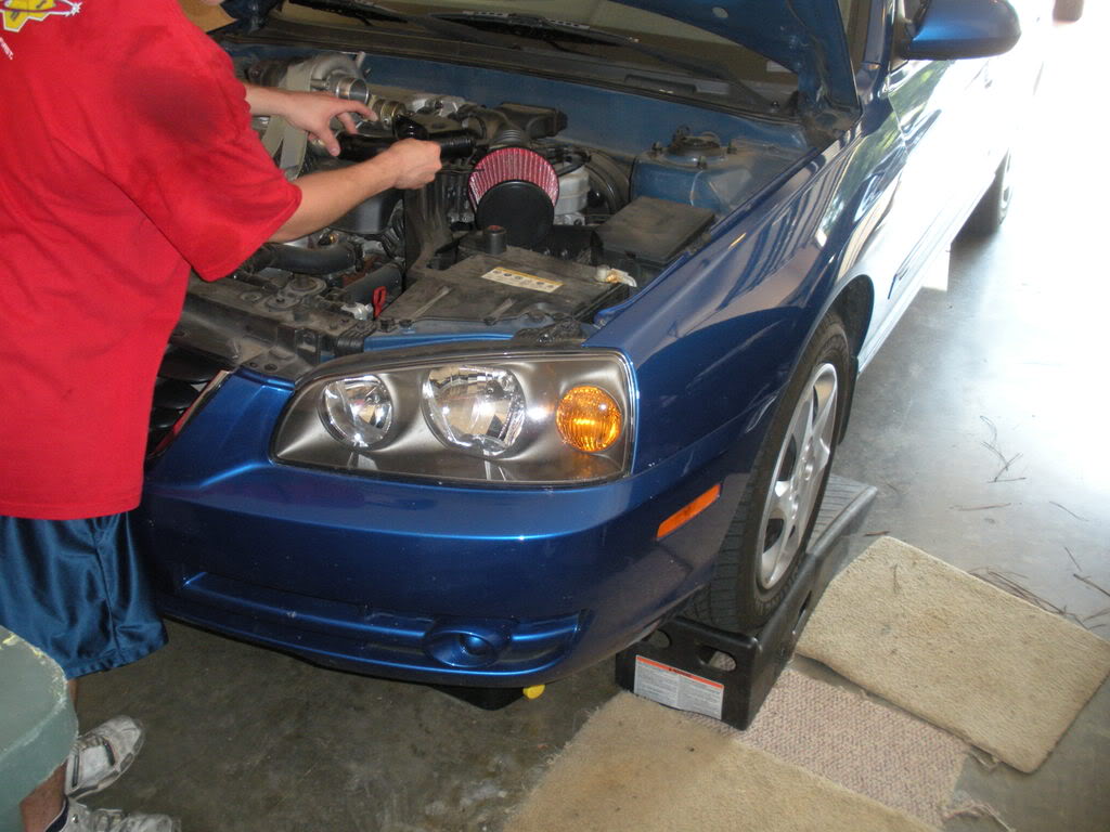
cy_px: 416
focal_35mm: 36
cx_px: 555
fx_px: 1154
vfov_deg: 39.7
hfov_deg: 51.4
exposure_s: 1/30
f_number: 3.5
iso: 248
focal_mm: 6.3
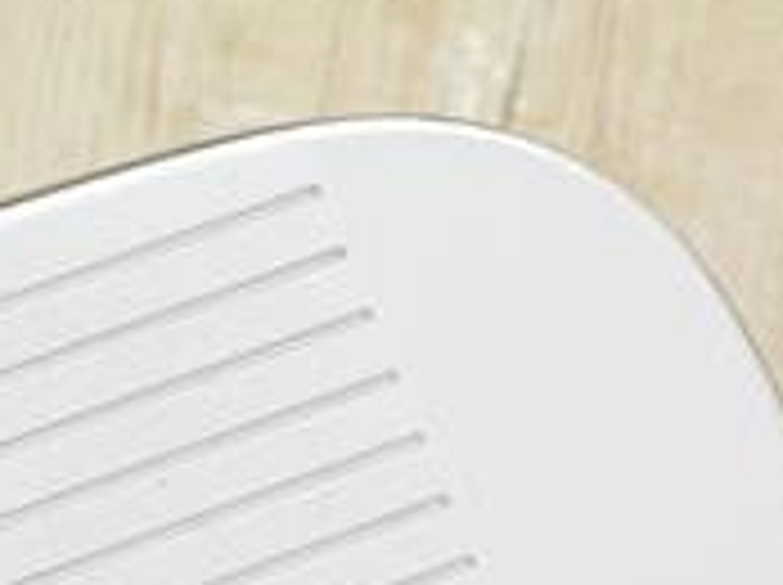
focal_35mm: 368
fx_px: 8313
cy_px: 1984
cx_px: 1172
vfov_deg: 3.9
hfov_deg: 5.3
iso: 1600
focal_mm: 25
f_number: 4.5
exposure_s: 1/50
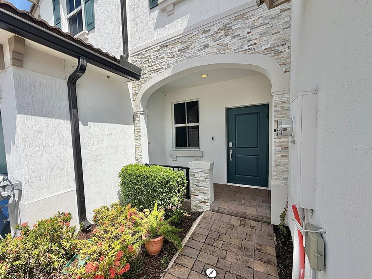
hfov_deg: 98.1
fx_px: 161
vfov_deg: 81.7
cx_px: 175
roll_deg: +1.5
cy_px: 147
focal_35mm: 15
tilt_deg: -2.8
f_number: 2.2
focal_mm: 2.22
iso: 20
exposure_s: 1/914
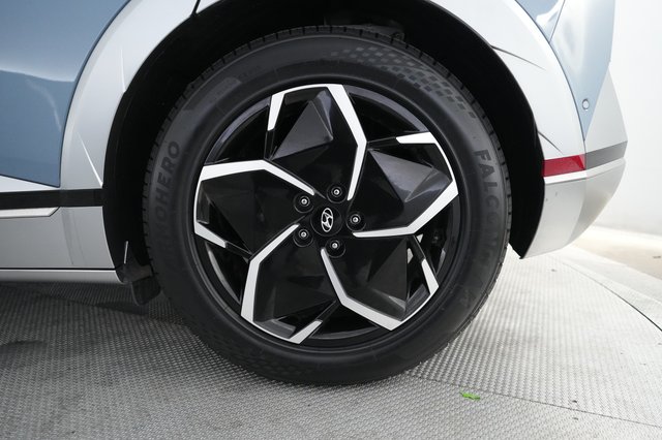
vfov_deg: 51.2
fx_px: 459
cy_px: 220
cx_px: 331
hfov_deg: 71.5
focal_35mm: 25
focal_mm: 25
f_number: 2.8
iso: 5000
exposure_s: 1/160
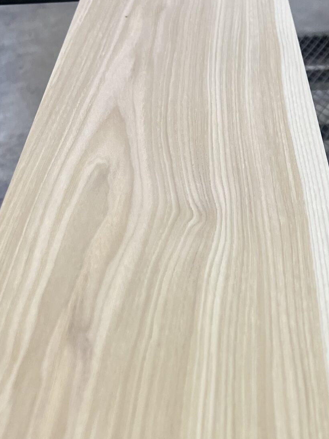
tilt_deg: -41.9
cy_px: 374
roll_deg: +4.4
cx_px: 196
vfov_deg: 30.6
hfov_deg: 24.0
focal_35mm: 61
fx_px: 773
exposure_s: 1/120
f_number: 1.5
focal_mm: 5.7
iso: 125
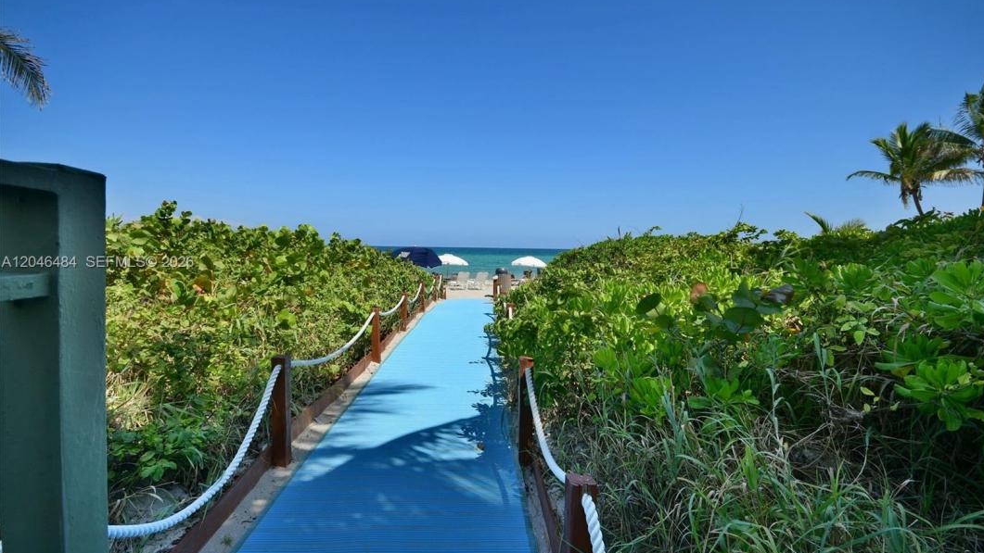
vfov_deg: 67.1
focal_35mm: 16
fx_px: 417
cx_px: 500
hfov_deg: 99.4
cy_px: 263
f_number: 6.3
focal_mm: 10
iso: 100
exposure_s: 1/400
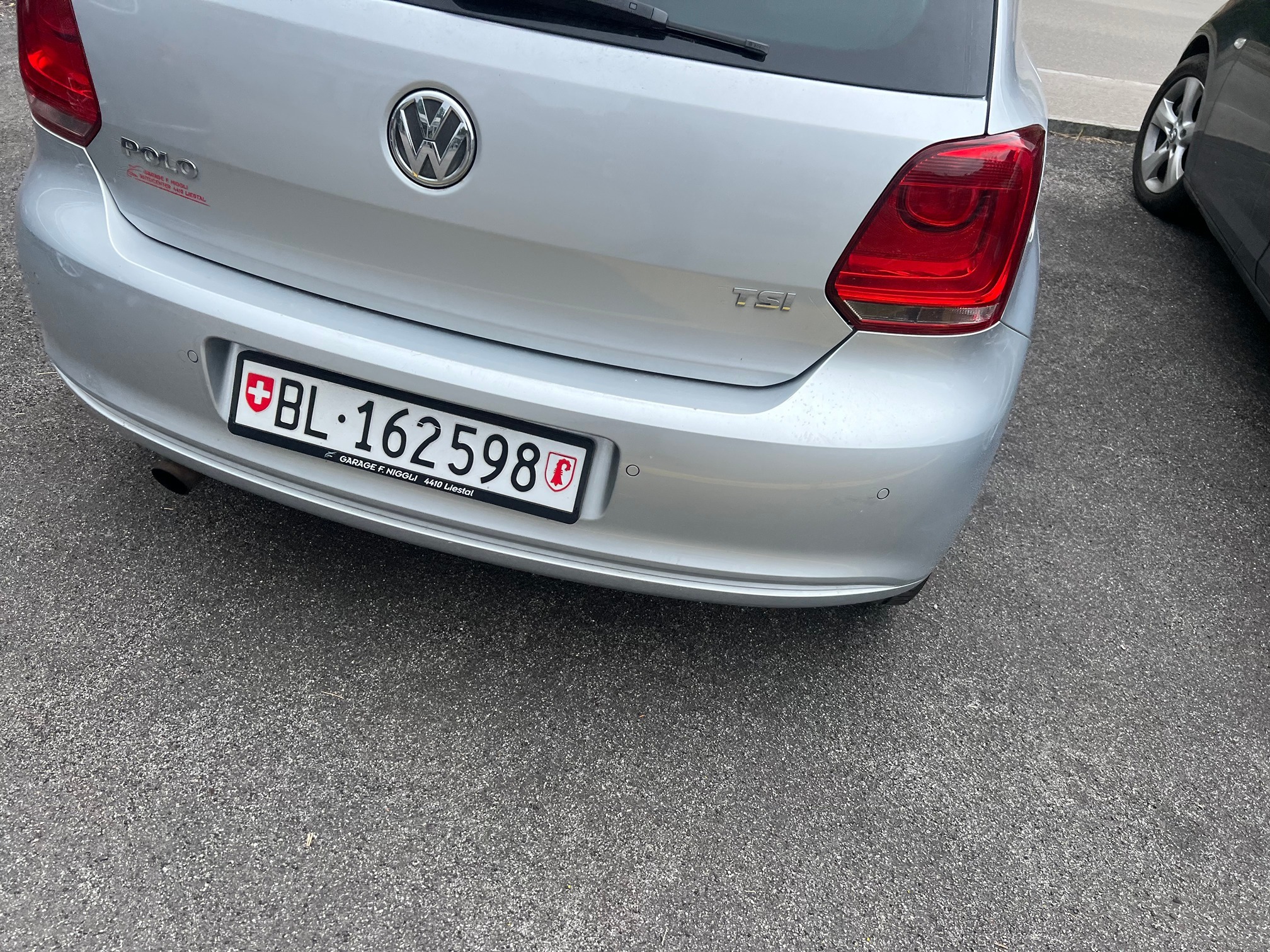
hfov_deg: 67.3
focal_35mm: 26
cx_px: 635
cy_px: 476
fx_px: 954
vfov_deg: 53.1
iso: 50
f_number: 1.5
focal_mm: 5.7
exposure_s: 1/1196
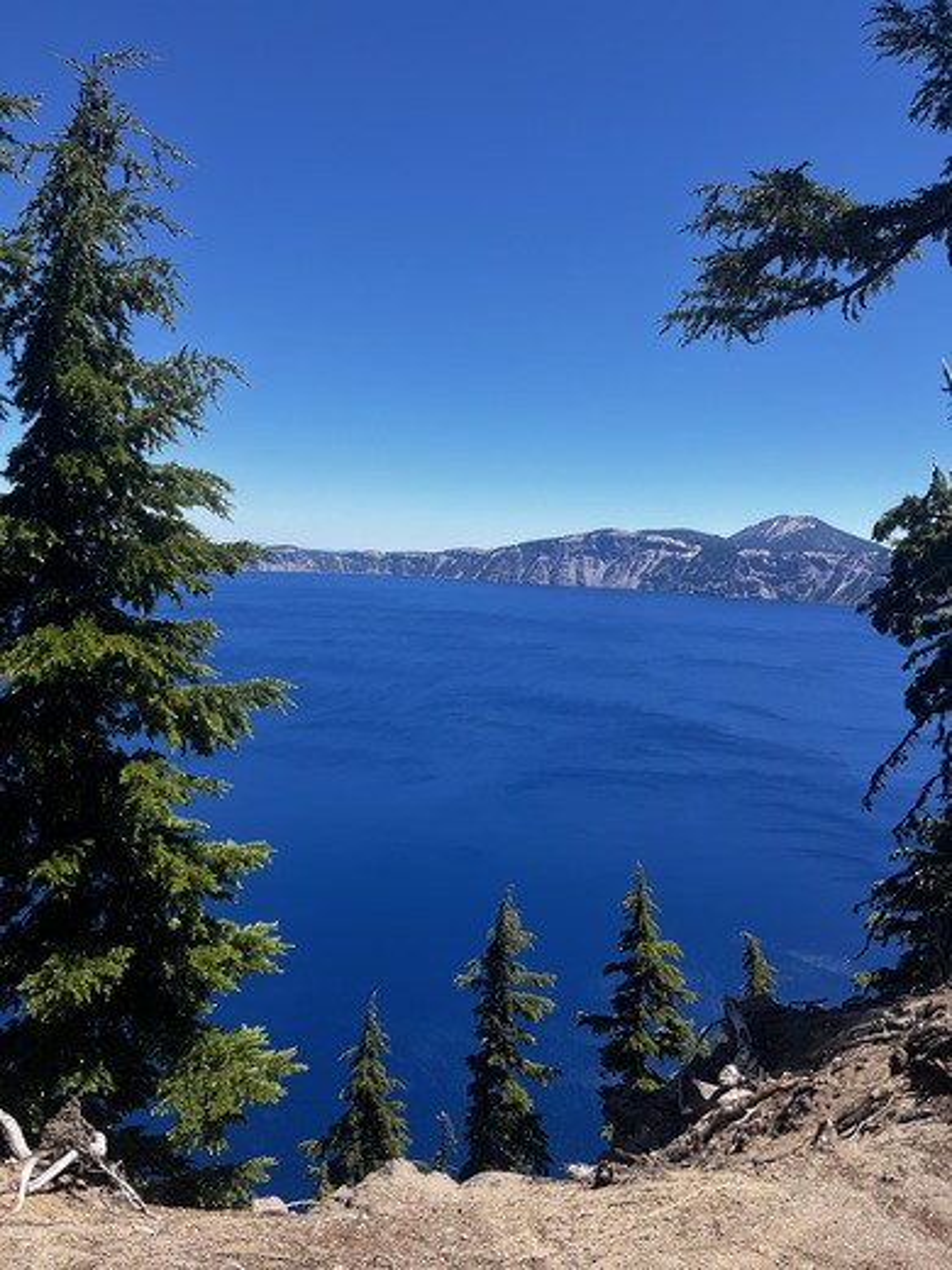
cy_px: 635
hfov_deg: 53.1
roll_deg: -2.0
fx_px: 953
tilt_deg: -5.0
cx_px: 476
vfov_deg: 67.3
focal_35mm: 26
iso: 50
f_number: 1.5
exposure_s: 1/3460
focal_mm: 5.7
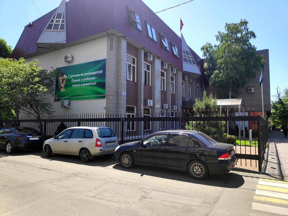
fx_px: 166
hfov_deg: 81.7
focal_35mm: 20
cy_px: 108
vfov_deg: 66.0
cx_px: 144
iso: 100
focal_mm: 3.94
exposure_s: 1/1638
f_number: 1.9
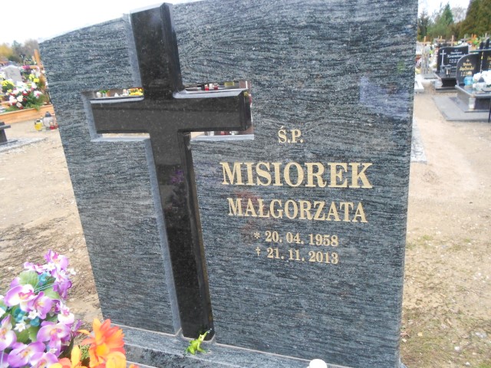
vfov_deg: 53.1
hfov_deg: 67.3
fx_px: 369
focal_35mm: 26
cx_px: 246
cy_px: 184
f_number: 3.2
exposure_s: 1/125
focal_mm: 4.6
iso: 250
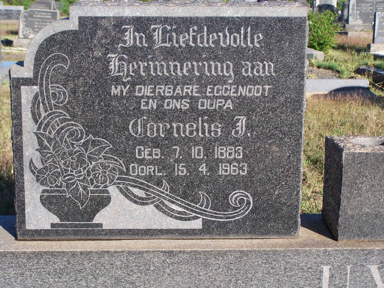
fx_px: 765
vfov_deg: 21.3
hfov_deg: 28.2
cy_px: 144
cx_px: 192
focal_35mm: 69
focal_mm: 11.5
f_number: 3.2
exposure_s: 1/750
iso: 80
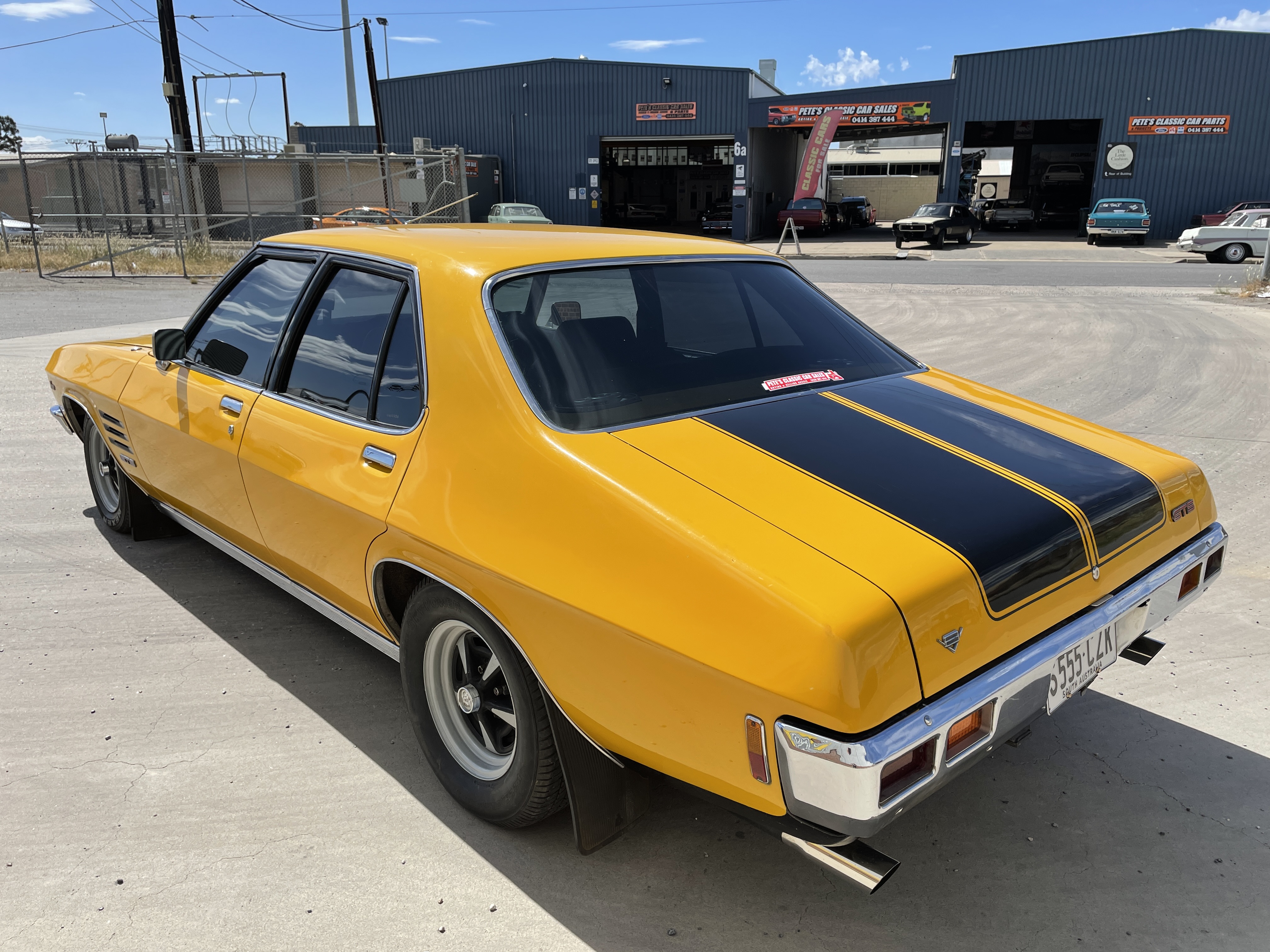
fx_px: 954
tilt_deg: -15.4
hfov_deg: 67.3
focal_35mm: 26
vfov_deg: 53.1
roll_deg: -0.5
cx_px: 635
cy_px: 476
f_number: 1.6
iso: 32
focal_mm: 4.2
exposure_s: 1/3861
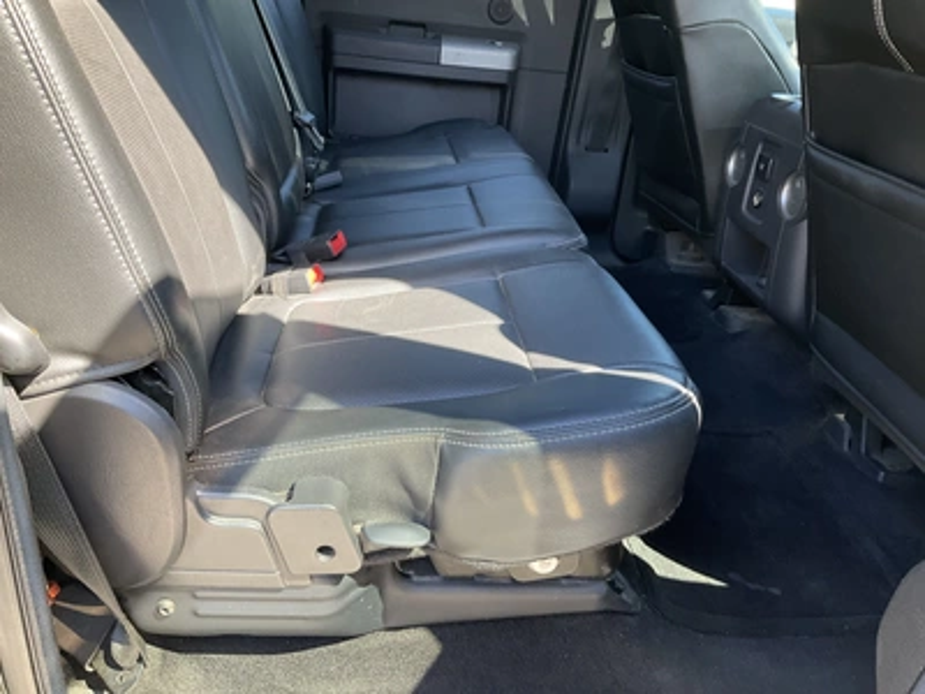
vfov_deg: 48.2
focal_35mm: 29
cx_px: 462
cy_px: 347
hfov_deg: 61.7
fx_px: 775
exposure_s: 1/122
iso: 64
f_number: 1.8
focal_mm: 3
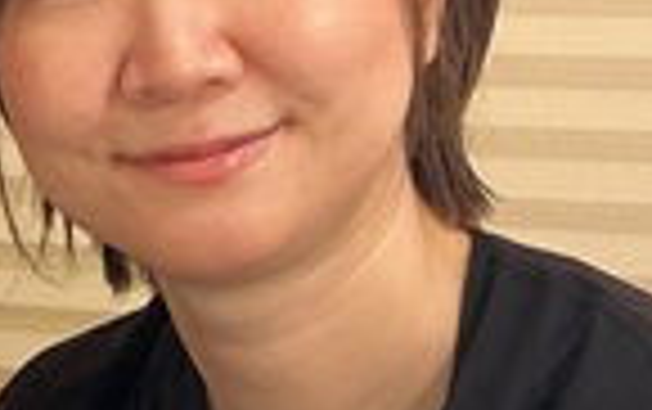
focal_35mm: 95
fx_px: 1690
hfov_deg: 20.1
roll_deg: +0.1
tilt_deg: -11.4
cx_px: -184
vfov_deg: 13.8
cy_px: 207
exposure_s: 1/60
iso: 80
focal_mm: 3
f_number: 1.8
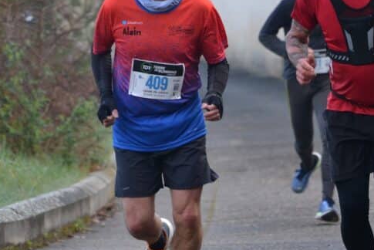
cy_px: 67
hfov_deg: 5.8
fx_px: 3701
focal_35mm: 356
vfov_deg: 3.9
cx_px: 216
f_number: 5
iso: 800
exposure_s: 1/500
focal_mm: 150
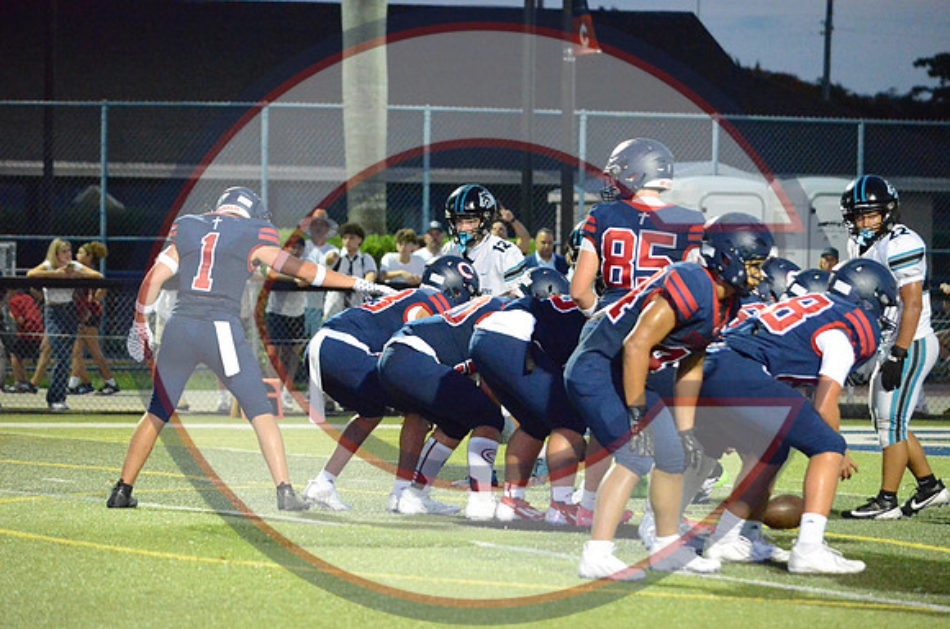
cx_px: 475
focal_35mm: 248
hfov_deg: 8.3
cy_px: 314
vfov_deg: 5.5
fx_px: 6517
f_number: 5
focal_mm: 165
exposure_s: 1/250
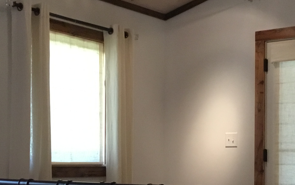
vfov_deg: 17.4
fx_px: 595
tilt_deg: +0.5
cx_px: 204
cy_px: 154
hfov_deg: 27.6
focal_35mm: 74
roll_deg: -0.2
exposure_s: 1/30
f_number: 2.4
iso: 200
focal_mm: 3.3
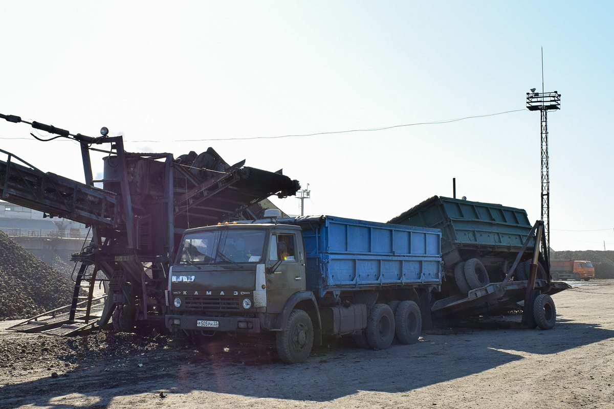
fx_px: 512
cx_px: 307
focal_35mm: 30
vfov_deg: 43.6
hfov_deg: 61.9
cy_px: 204
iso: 200
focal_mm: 20
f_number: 9
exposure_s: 1/320
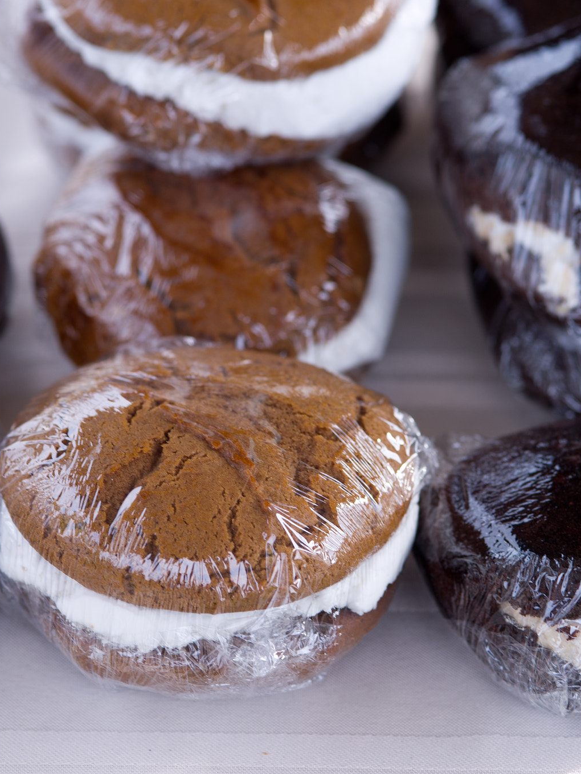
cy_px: 387
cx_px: 193
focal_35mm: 152
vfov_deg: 13.0
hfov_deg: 9.8
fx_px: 3402
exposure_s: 1/125
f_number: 5.6
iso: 200
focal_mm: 105
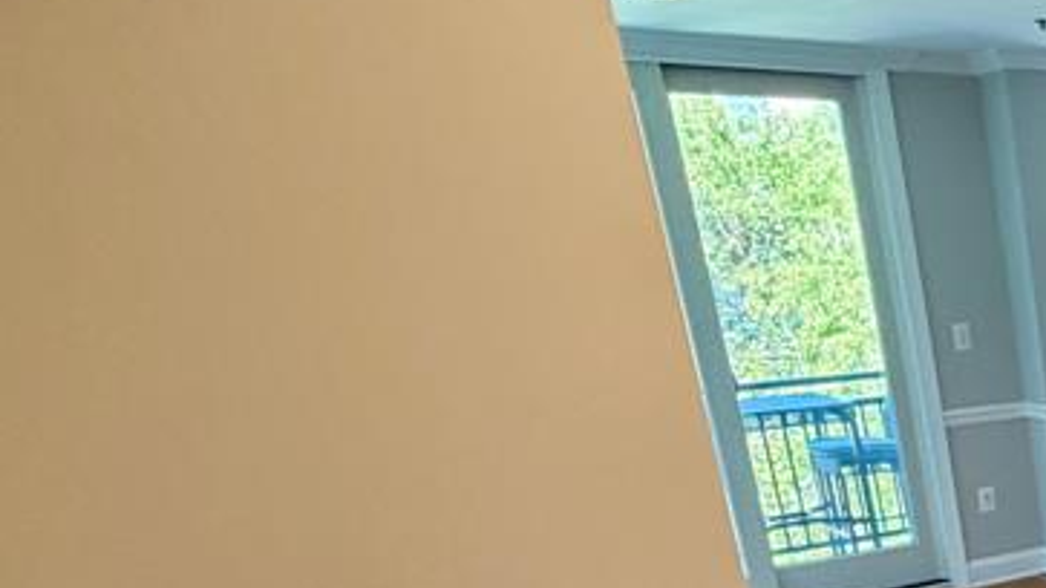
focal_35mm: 43
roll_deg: +2.3
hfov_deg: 34.1
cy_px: 741
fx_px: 1192
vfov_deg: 24.5
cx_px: 1357
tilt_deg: -22.1
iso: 320
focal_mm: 2.22
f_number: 2.2
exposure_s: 1/60
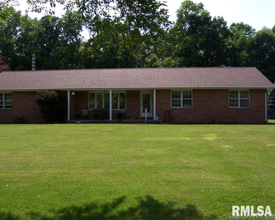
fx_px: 309
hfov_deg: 47.9
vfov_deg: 39.2
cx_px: 128
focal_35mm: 38
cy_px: 109
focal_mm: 6
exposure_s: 1/350
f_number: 4.8
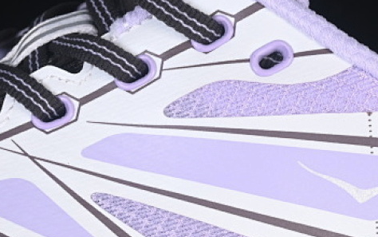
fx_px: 1794
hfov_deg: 12.0
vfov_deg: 7.5
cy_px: 253
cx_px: 234
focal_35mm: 174
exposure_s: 1/80
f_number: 7.1
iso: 160
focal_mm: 50
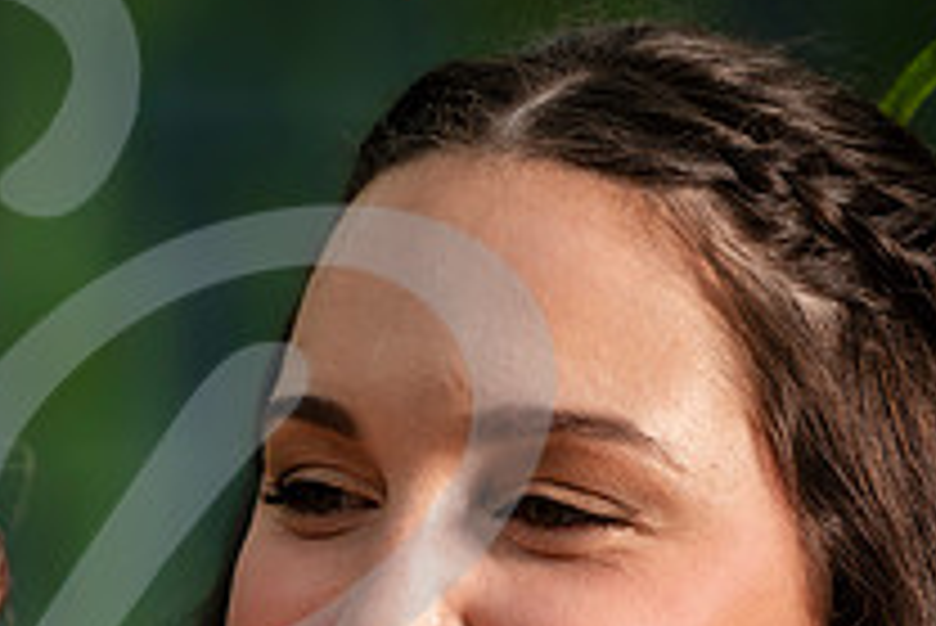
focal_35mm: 488
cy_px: 763
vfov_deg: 2.8
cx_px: -158
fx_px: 12696
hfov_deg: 4.2
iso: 400
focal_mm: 175
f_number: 2.8
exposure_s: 1/800
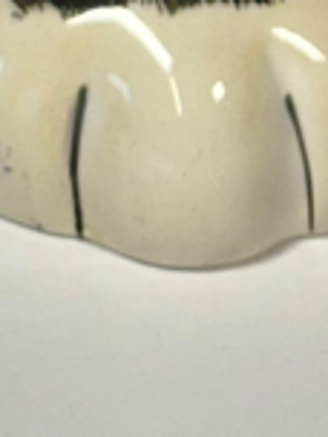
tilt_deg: -24.2
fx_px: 4788
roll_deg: +1.8
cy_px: -1179
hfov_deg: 3.9
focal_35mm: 379
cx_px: 155
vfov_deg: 4.8
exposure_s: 1/144
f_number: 1.78
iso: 50
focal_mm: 6.76
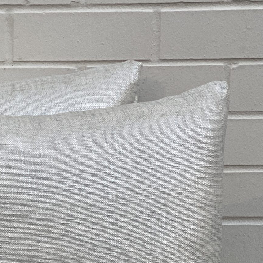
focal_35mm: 137
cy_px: 242
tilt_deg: -14.9
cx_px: -26
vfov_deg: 12.6
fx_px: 1178
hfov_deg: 12.5
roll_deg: +0.4
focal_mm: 6
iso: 80
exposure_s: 1/122
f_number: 2
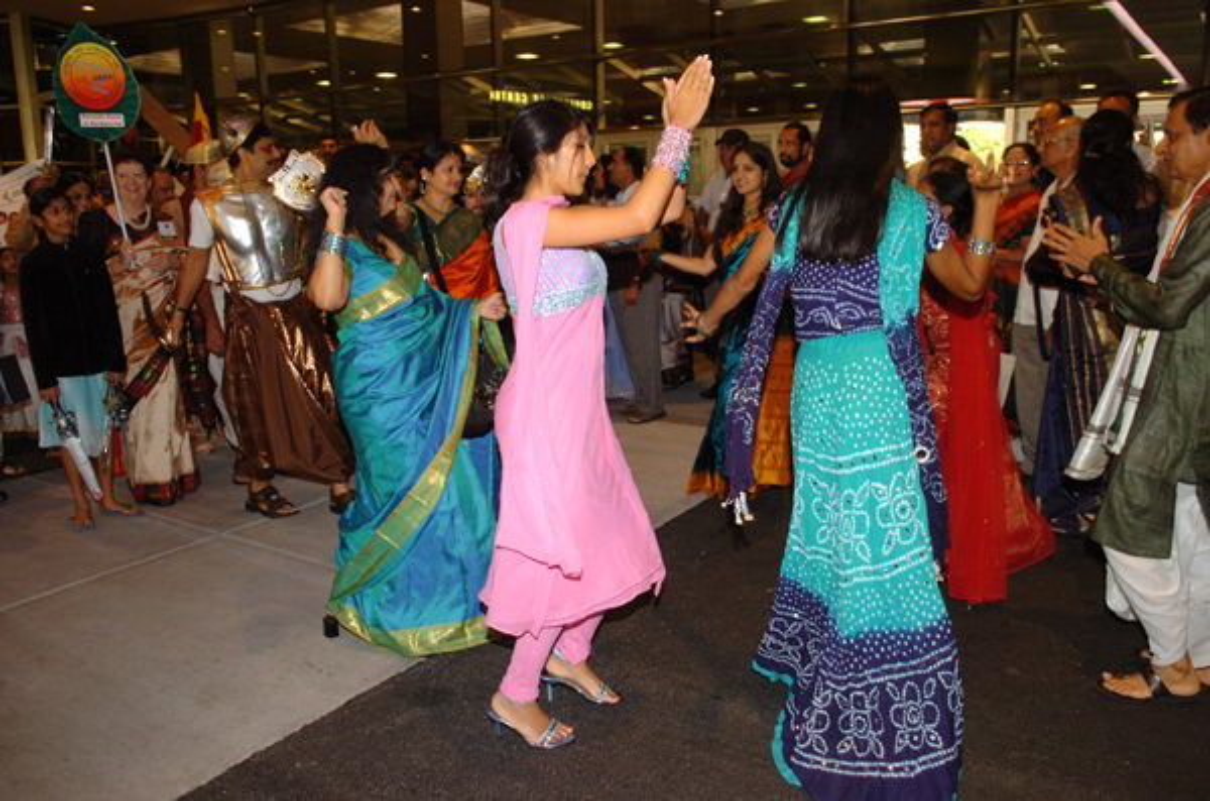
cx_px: 605
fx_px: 905
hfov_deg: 67.5
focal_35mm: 27
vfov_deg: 47.7
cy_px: 400
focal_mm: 18
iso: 400
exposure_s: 1/60
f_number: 3.5
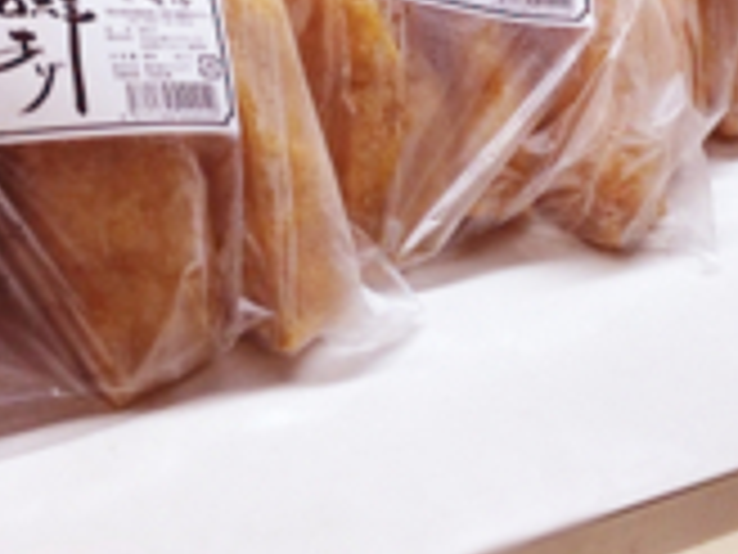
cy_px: 36
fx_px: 2047
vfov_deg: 15.2
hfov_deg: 20.4
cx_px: 482
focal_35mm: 96
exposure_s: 1/120
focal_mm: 4.28
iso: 80
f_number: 2.4
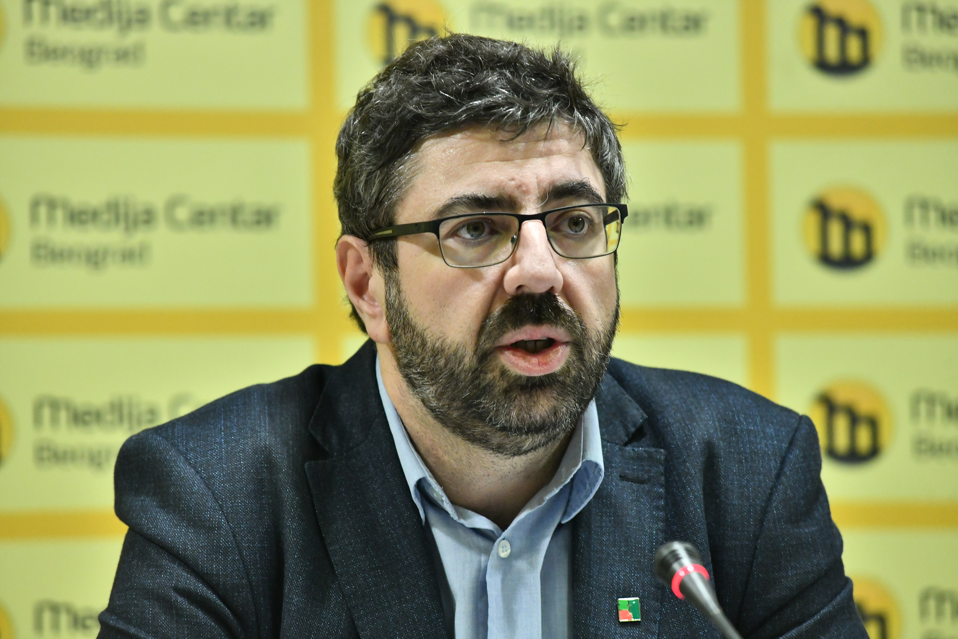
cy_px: 320
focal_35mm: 200
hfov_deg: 10.3
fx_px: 5322
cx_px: 479
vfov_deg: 6.9
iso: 4000
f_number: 5.6
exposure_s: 1/250
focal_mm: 200
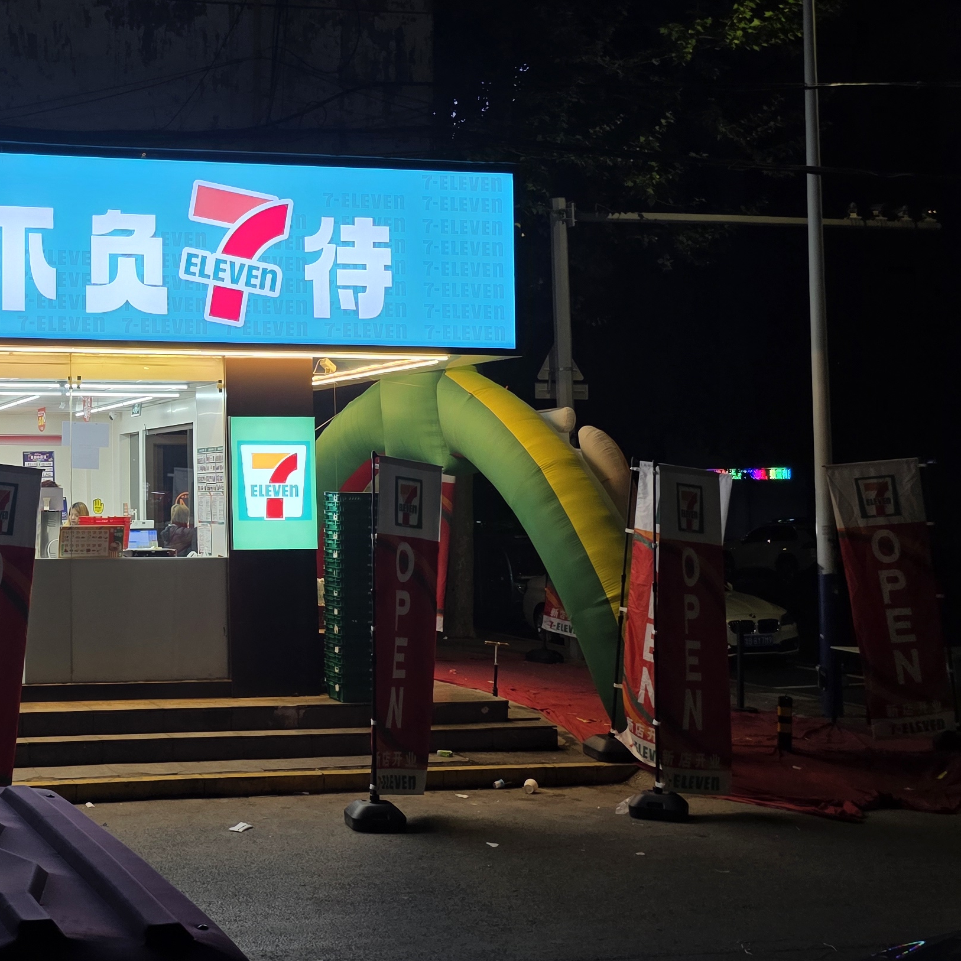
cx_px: 39
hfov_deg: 31.8
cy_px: 356
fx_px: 1570
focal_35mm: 50
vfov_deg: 33.8
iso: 80
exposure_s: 1/180
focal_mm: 6.3
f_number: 1.7
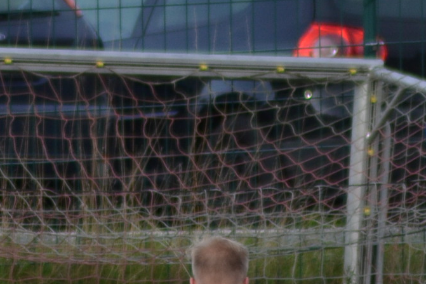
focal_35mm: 1545
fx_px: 18277
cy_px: 430
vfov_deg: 0.9
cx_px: 3
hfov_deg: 1.3
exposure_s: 1/640
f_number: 5.6
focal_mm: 300
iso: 400
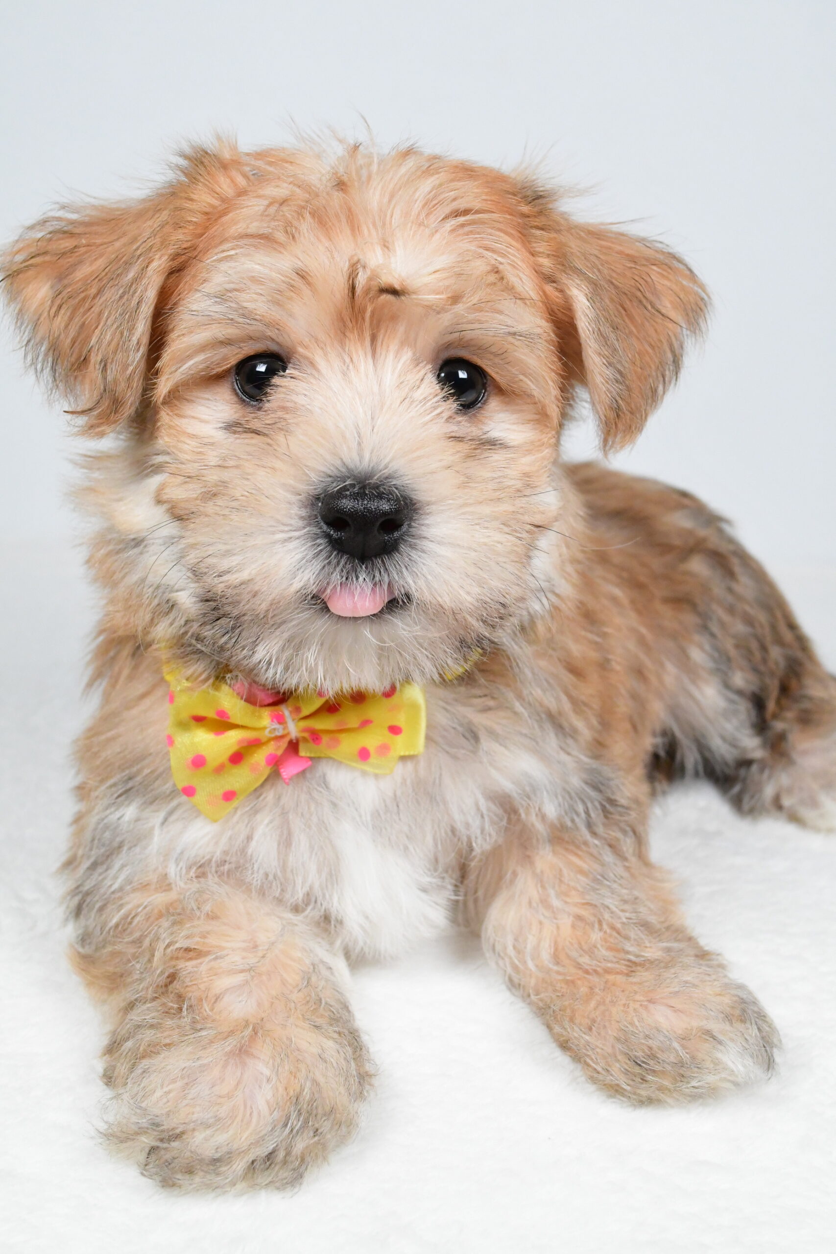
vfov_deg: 46.4
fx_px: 1463
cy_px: 627
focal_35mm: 42
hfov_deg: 31.9
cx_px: 418
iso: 5000
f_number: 10
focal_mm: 28
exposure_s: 1/1250
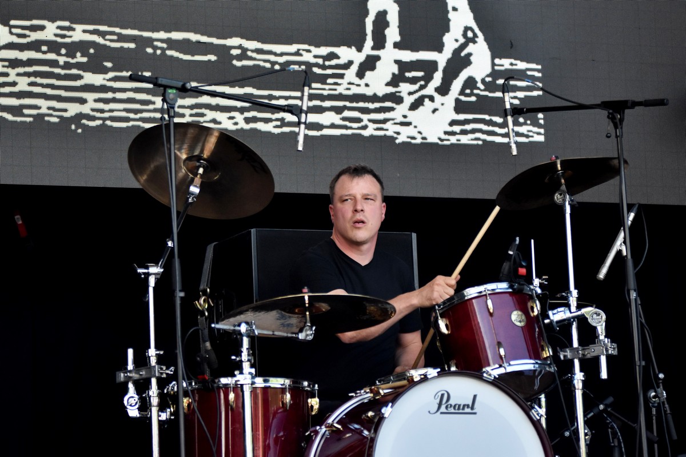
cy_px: 228
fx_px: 3716
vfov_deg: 7.0
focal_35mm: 195
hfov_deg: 10.5
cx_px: 343
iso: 1250
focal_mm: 130
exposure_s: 1/2000
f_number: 2.8
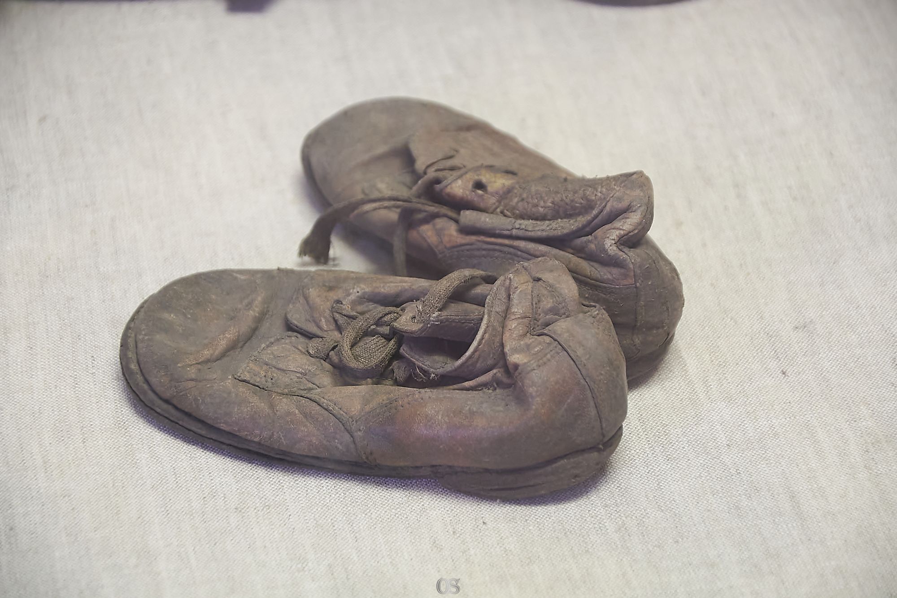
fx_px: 3911
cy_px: 299
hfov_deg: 13.1
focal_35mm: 157
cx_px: 448
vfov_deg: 8.7
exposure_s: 1/60
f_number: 5.6
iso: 6400
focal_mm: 105
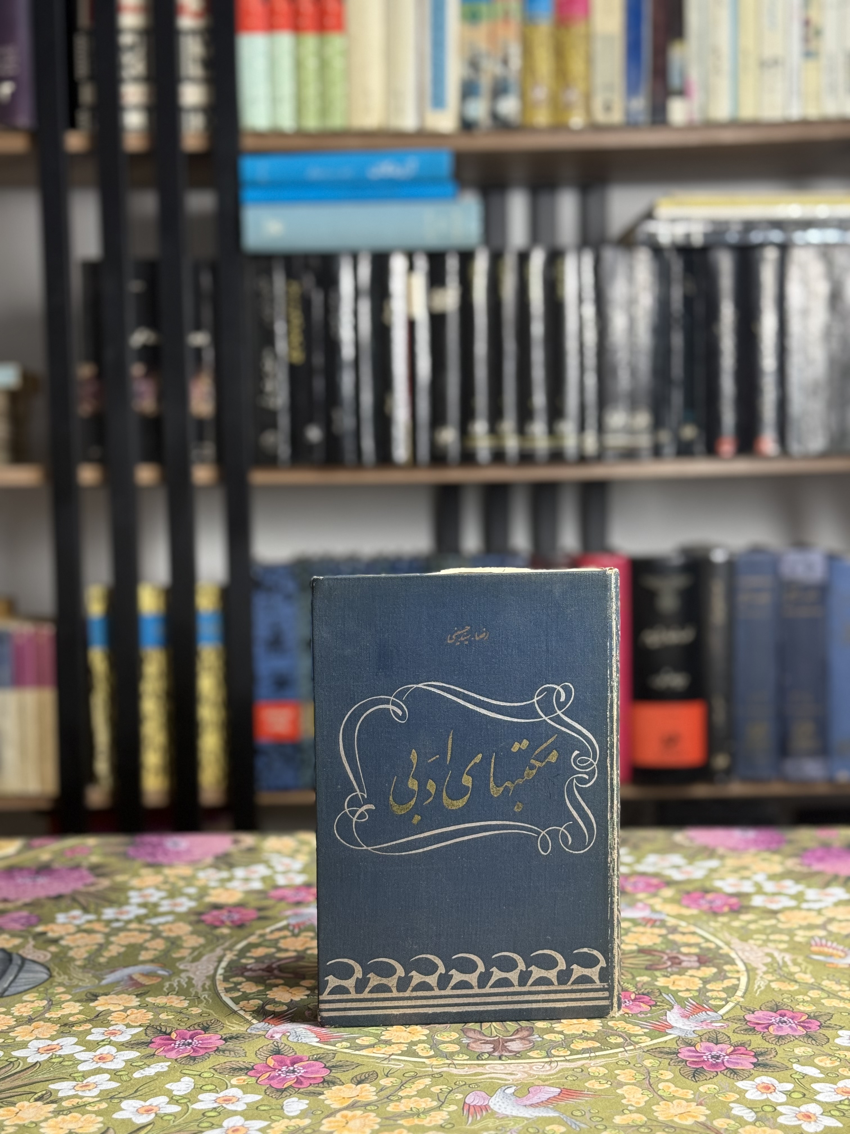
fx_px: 1572
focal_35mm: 48
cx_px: 425
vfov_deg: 39.7
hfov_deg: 30.3
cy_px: 567
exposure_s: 1/100
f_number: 1.78
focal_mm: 6.76
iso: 200
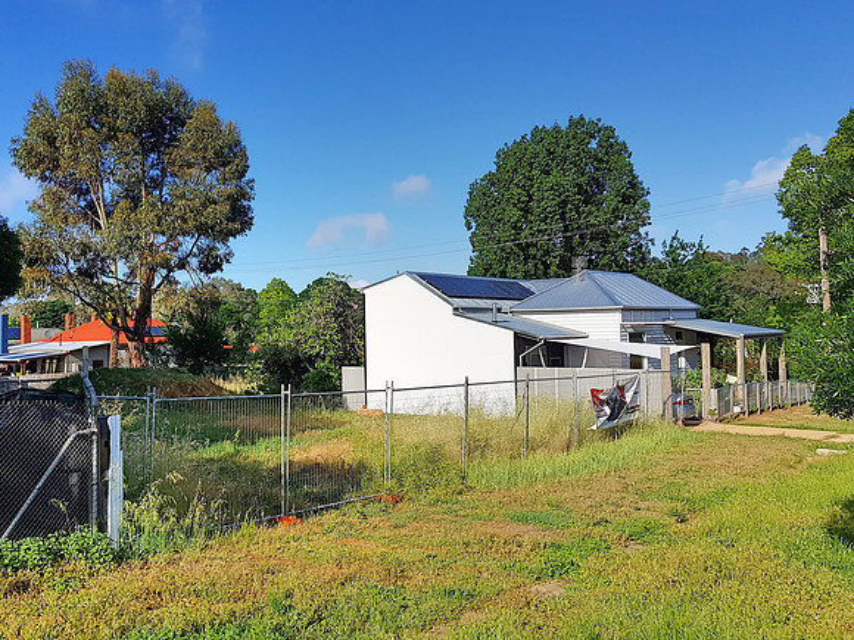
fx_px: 641
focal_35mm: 26
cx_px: 427
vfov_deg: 53.1
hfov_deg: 67.3
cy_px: 320
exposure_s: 1/3424
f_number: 1.7
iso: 40
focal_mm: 4.2
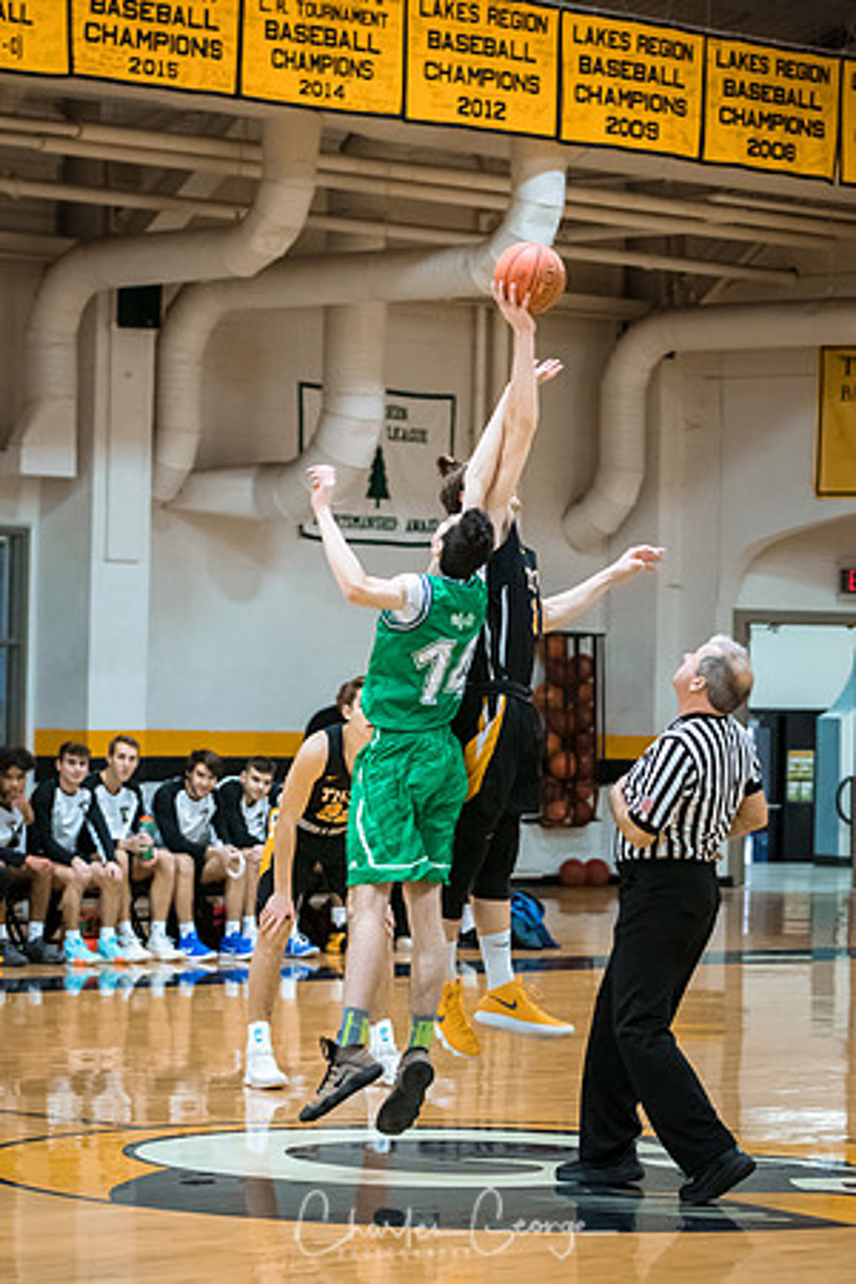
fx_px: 4922
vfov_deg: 14.9
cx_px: 428
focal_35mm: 138
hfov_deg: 9.9
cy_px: 642
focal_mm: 92
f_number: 2.8
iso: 3200
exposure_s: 1/400
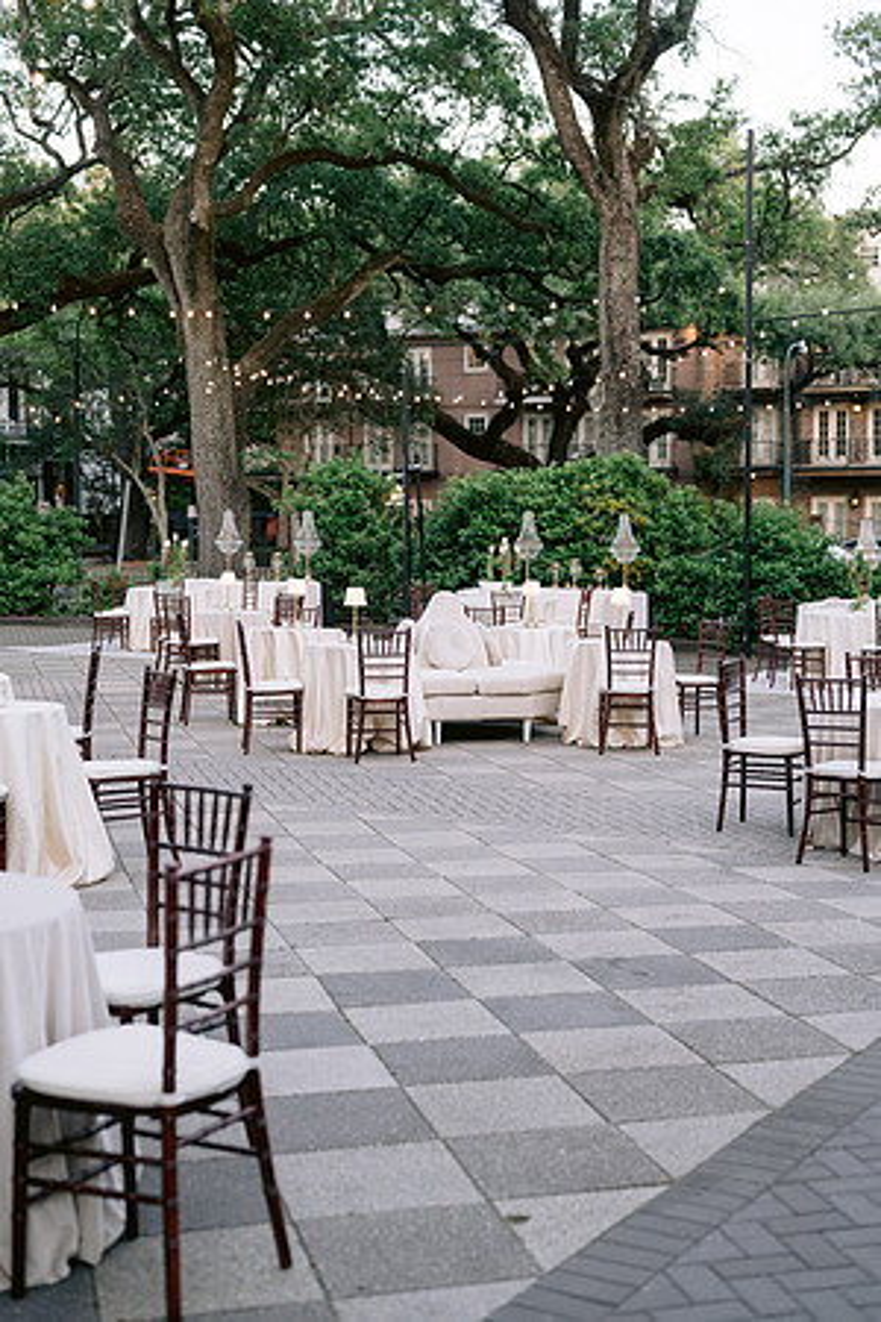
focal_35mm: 50
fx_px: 1835
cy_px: 661
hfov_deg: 27.0
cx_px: 440
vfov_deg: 39.6
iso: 400
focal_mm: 50
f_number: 2.8
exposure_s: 1/200
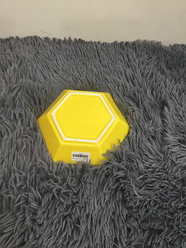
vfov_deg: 58.4
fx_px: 222
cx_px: 93
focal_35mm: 31
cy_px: 124
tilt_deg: -62.8
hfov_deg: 45.4
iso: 80
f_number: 2.4
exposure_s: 1/33
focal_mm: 3.3
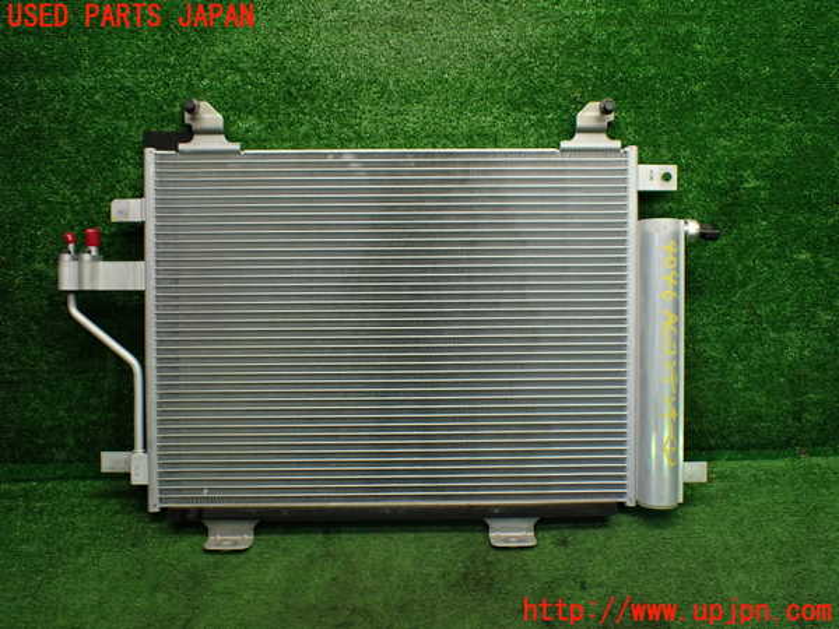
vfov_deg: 46.8
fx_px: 727
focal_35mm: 30
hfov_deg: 60.0
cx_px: 420
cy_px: 314
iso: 400
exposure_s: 1/125
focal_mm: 5.4
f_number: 2.3
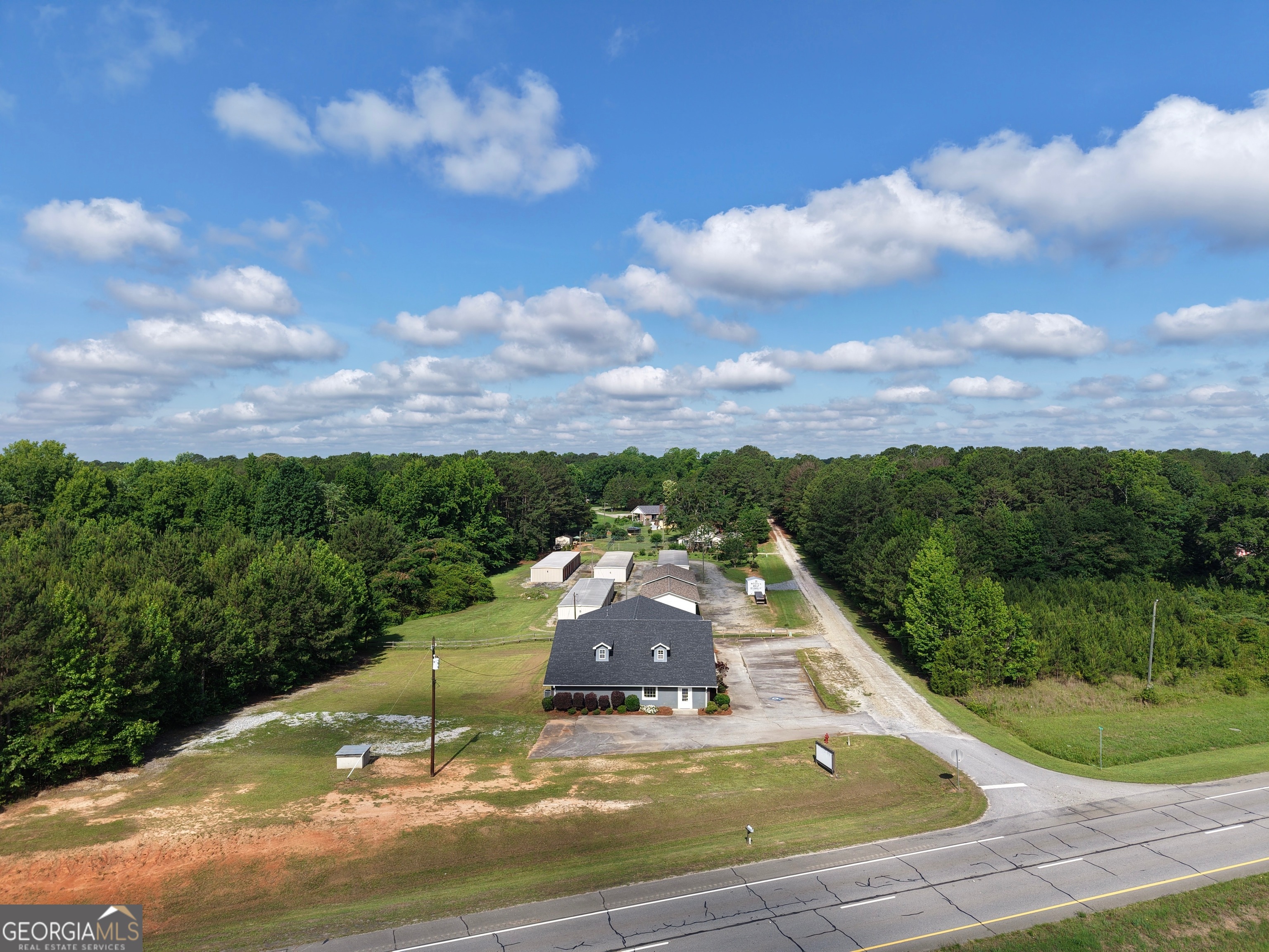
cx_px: 634
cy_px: 476
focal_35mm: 24
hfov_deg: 71.6
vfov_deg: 56.8
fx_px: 880
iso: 110
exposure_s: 1/3200
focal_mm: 8.67
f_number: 1.8
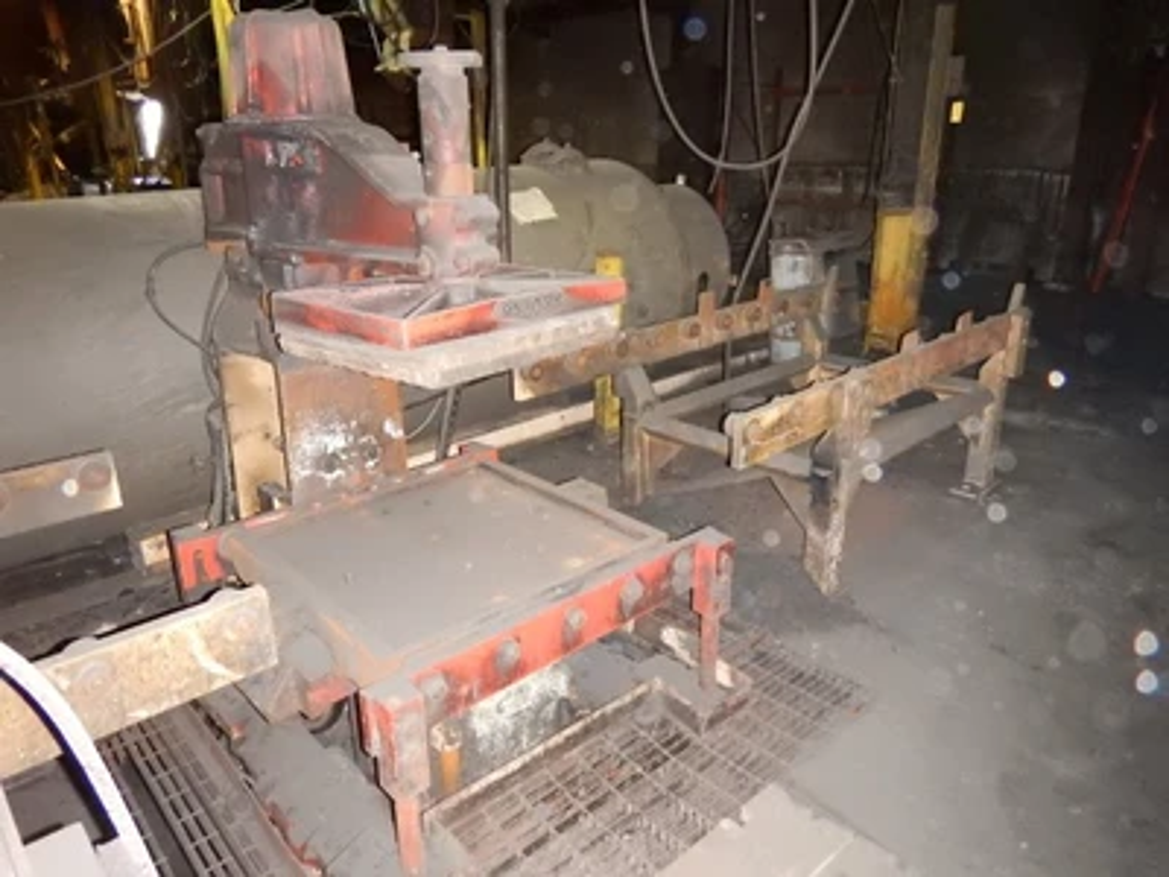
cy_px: 438
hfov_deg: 71.6
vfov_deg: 56.8
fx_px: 810
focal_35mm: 24
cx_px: 584
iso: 1600
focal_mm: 4.3
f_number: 2.8
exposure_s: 1/30
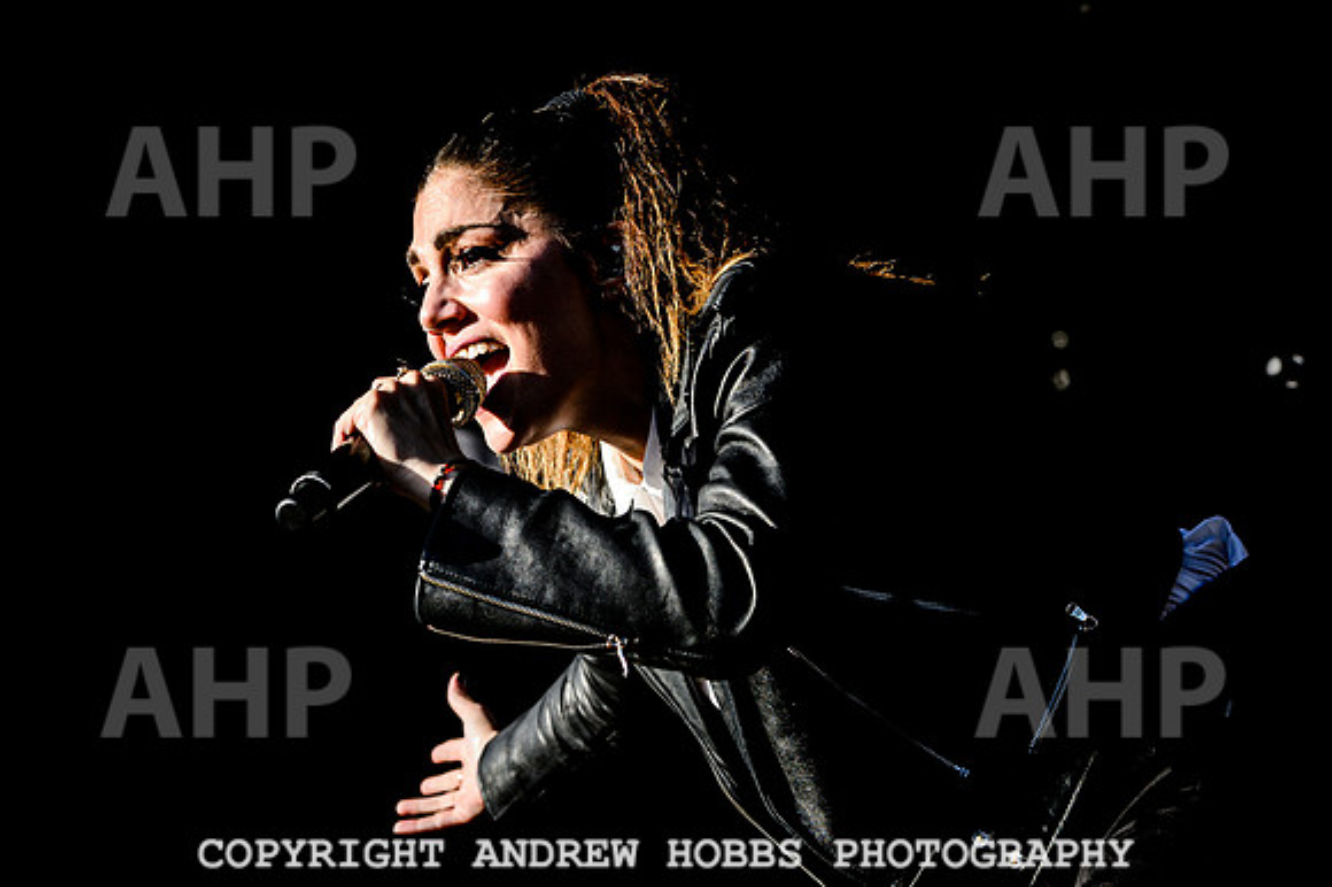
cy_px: 269
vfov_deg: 12.4
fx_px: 4058
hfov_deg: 18.6
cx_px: 503
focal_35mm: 110
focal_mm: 70
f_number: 4.5
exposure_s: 1/800
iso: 200
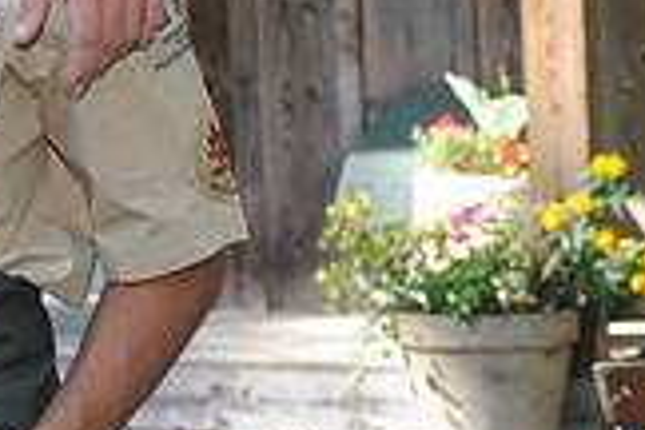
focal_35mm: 222
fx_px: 3977
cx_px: -307
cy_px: -84
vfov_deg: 6.2
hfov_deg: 9.0
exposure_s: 1/100
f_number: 8
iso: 320
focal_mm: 62
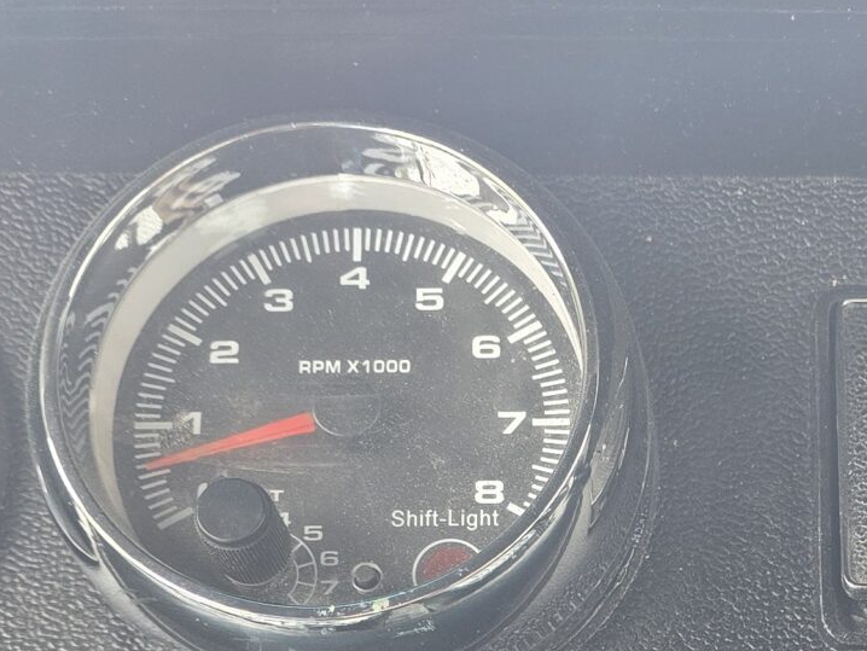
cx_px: 819
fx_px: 2054
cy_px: 786
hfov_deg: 23.1
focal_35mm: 82
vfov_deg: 17.2
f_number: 1.7
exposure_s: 1/180
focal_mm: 6.3
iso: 100
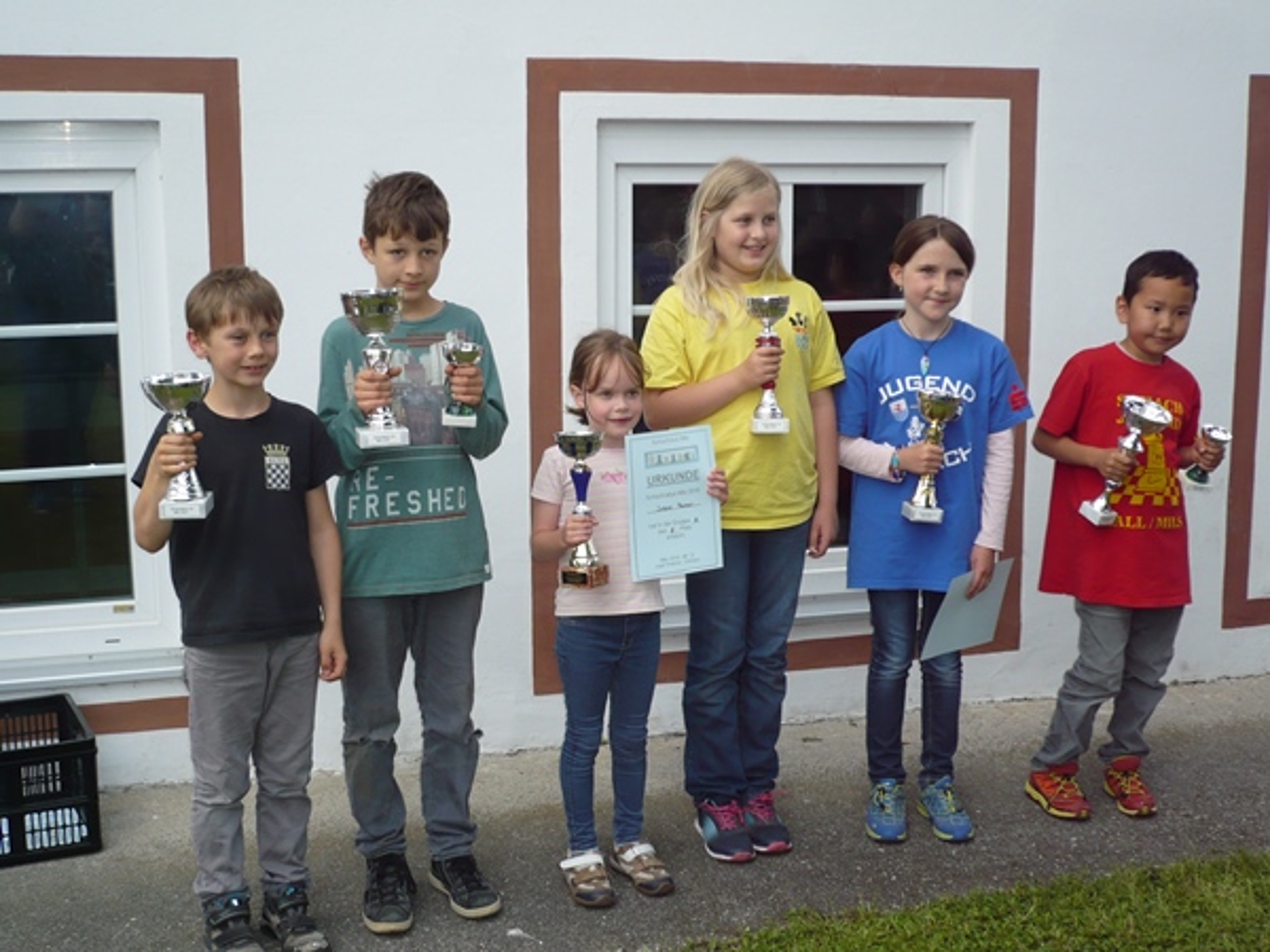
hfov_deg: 38.2
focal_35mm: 50
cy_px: 476
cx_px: 635
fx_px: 1834
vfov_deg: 29.1
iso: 100
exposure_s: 1/320
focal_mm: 8.3
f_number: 3.4
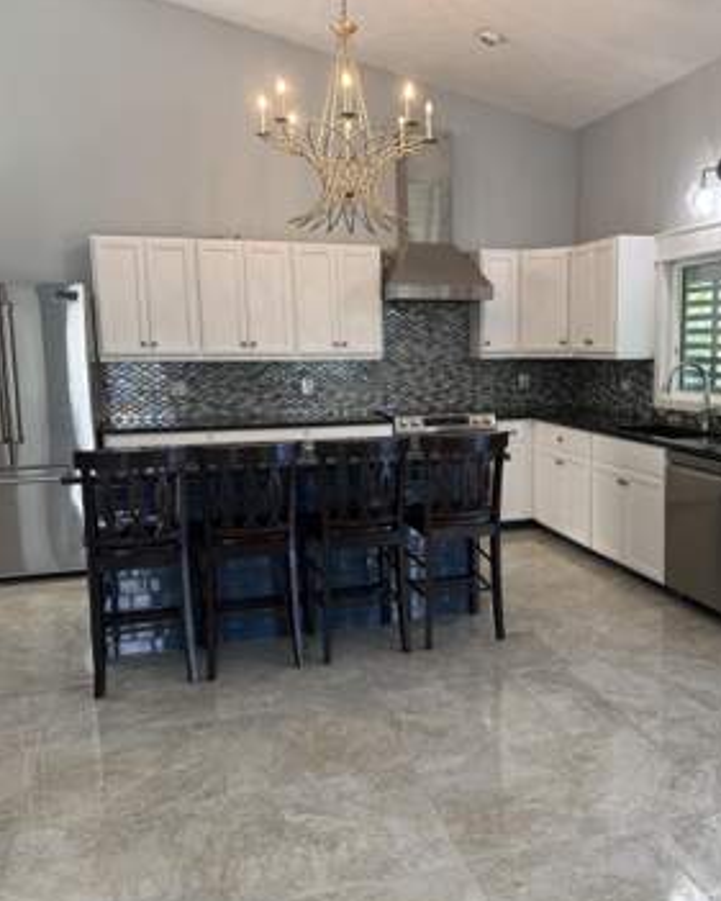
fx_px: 853
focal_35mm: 32
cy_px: 453
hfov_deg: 45.0
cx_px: 490
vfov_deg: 55.6
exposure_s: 1/120
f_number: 1.78
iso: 200
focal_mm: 6.76
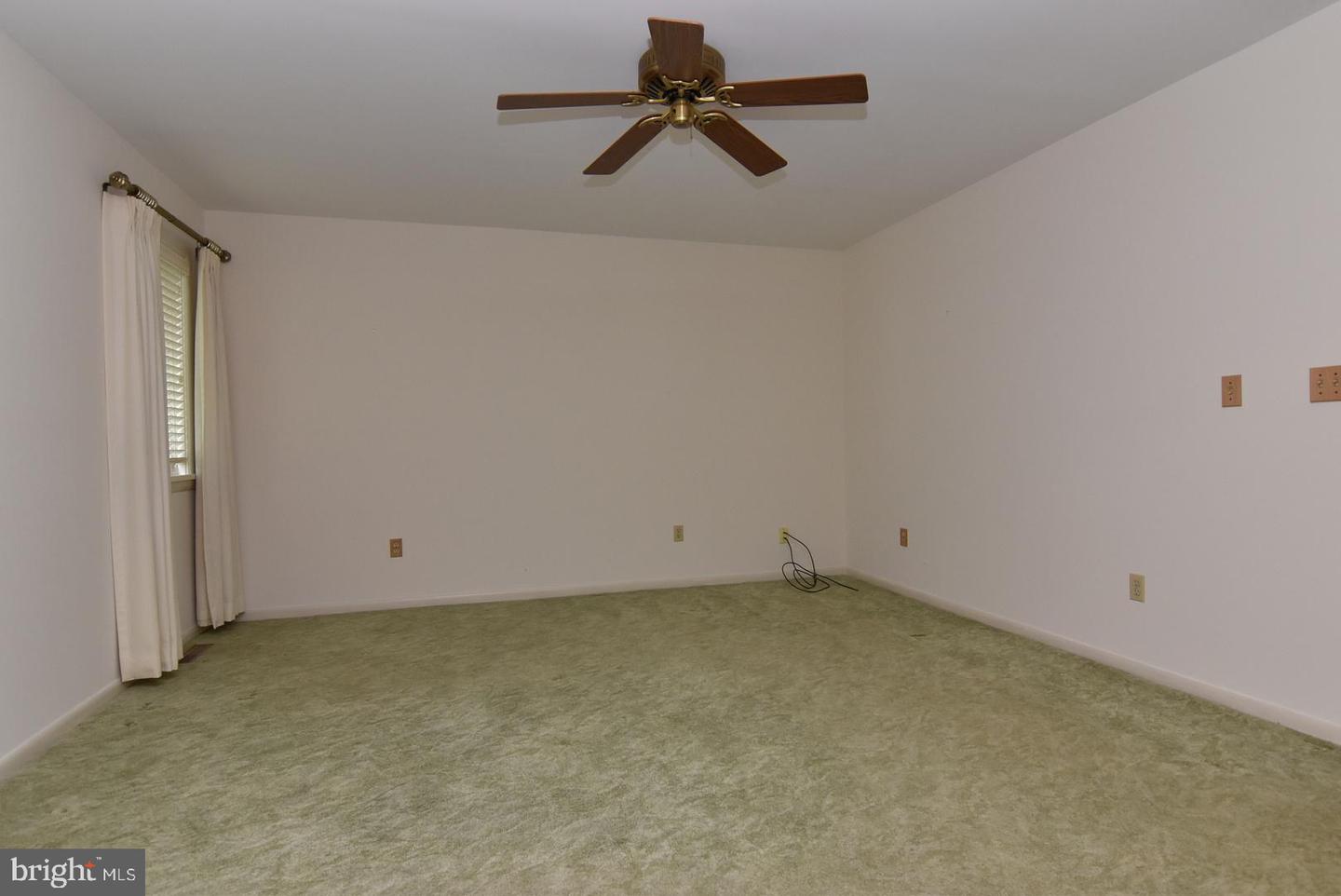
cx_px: 670
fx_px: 671
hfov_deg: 90.0
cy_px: 448
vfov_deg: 67.5
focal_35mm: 18
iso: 800
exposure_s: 1/30
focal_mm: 12
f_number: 8
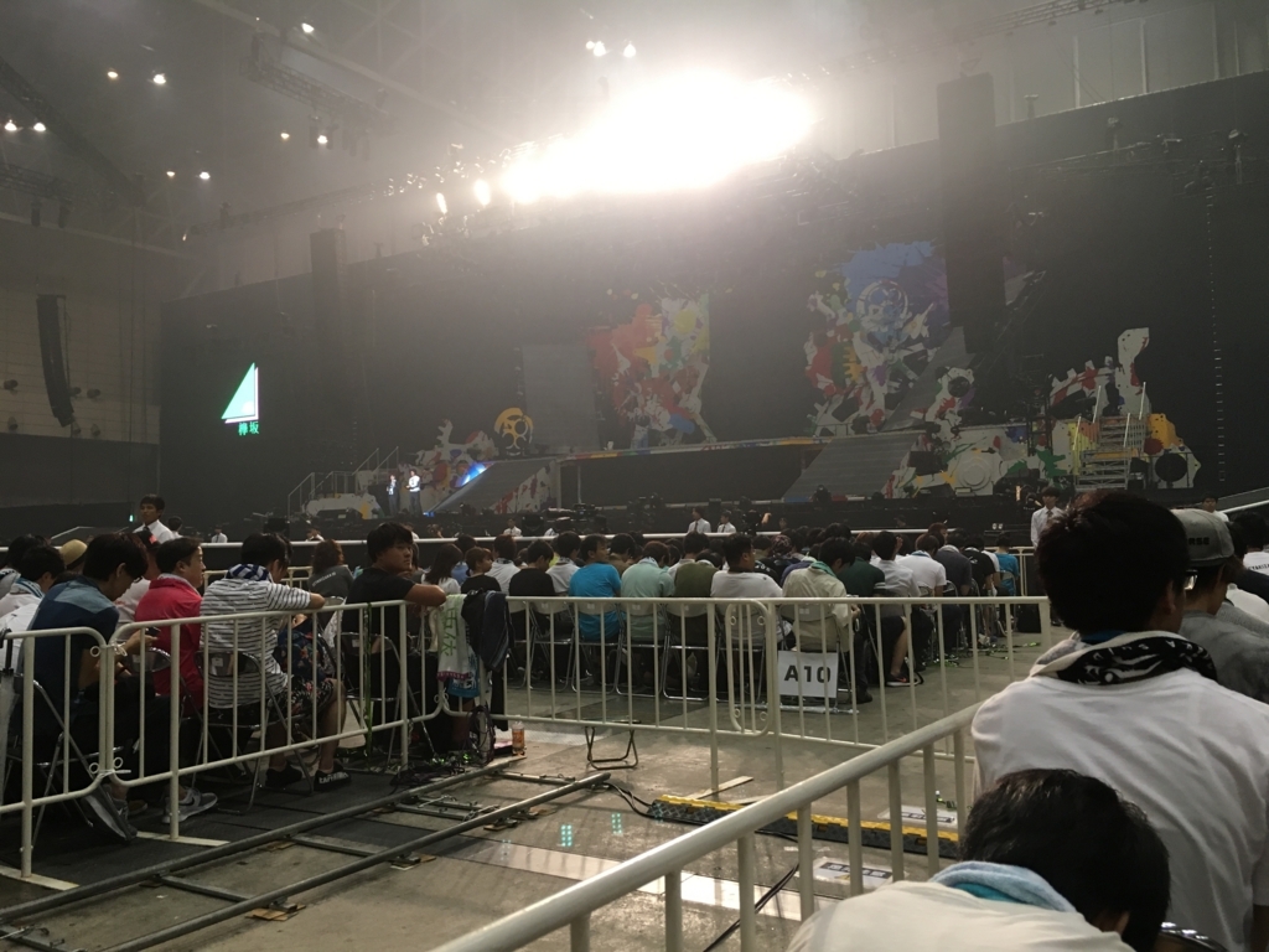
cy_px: 476
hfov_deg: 61.7
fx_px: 1063
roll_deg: +1.2
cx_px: 634
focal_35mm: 29
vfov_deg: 48.2
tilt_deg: +2.4
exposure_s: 1/30
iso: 80
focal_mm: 4.15
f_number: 2.2
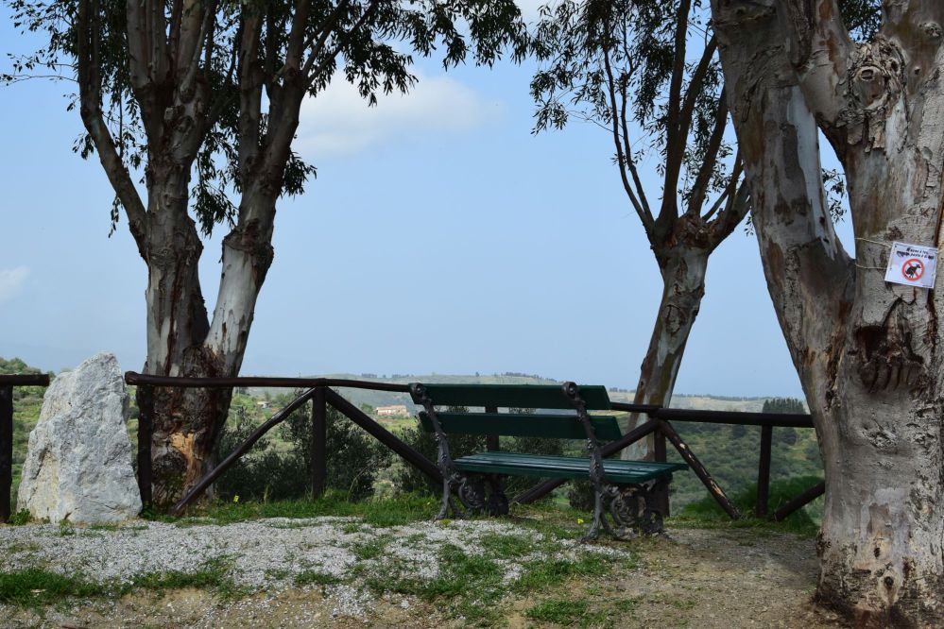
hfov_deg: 38.9
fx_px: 1337
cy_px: 314
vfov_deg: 26.5
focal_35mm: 51
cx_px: 472
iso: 360
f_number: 11
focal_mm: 34
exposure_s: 1/500
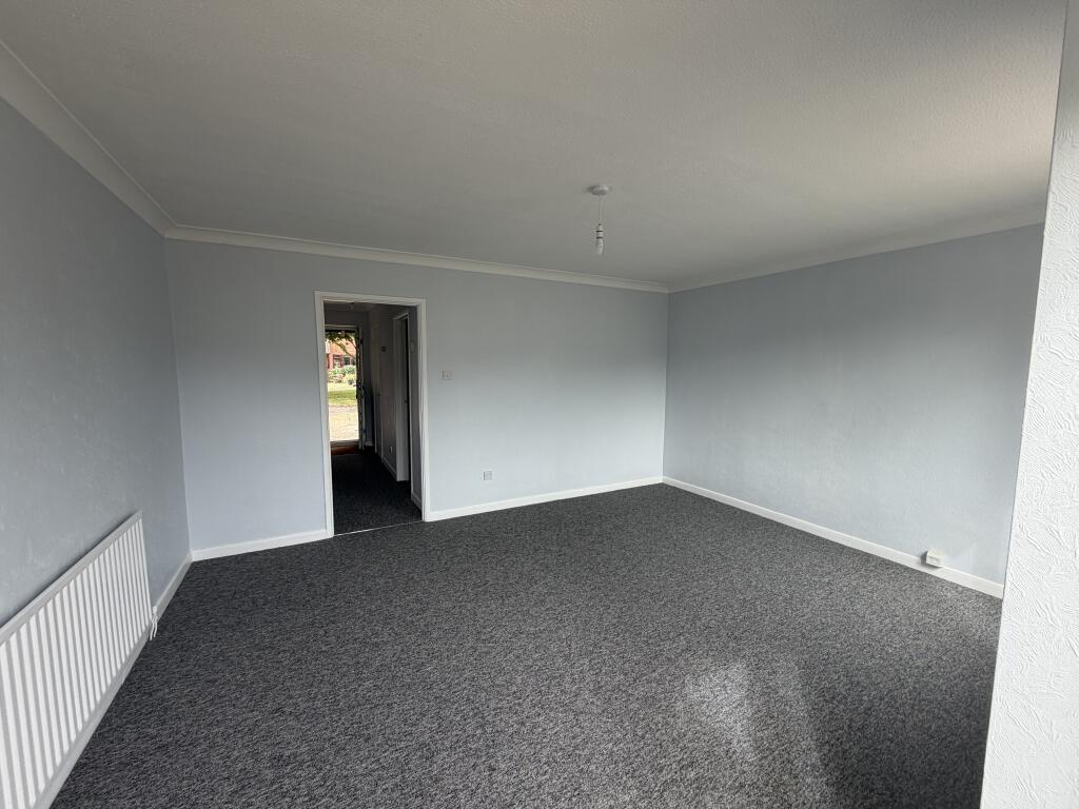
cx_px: 540
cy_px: 404
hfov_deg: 102.1
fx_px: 436
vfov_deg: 85.7
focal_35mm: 14
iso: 50
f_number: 2.2
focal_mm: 2.22
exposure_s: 1/121
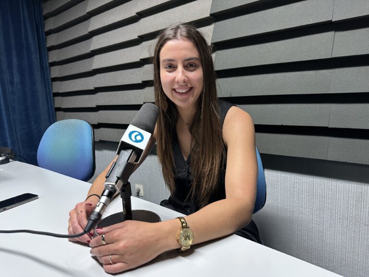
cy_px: 138
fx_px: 256
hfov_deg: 71.6
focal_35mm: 24
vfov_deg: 56.8
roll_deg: +2.5
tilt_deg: -8.3
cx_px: 184
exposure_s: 1/50
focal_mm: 6.86
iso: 250
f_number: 1.78
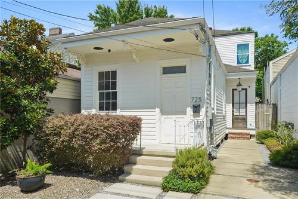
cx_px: 149
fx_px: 257
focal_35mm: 31
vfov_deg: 42.3
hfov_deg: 60.3
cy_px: 100
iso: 400
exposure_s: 1/400
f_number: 13
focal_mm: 31
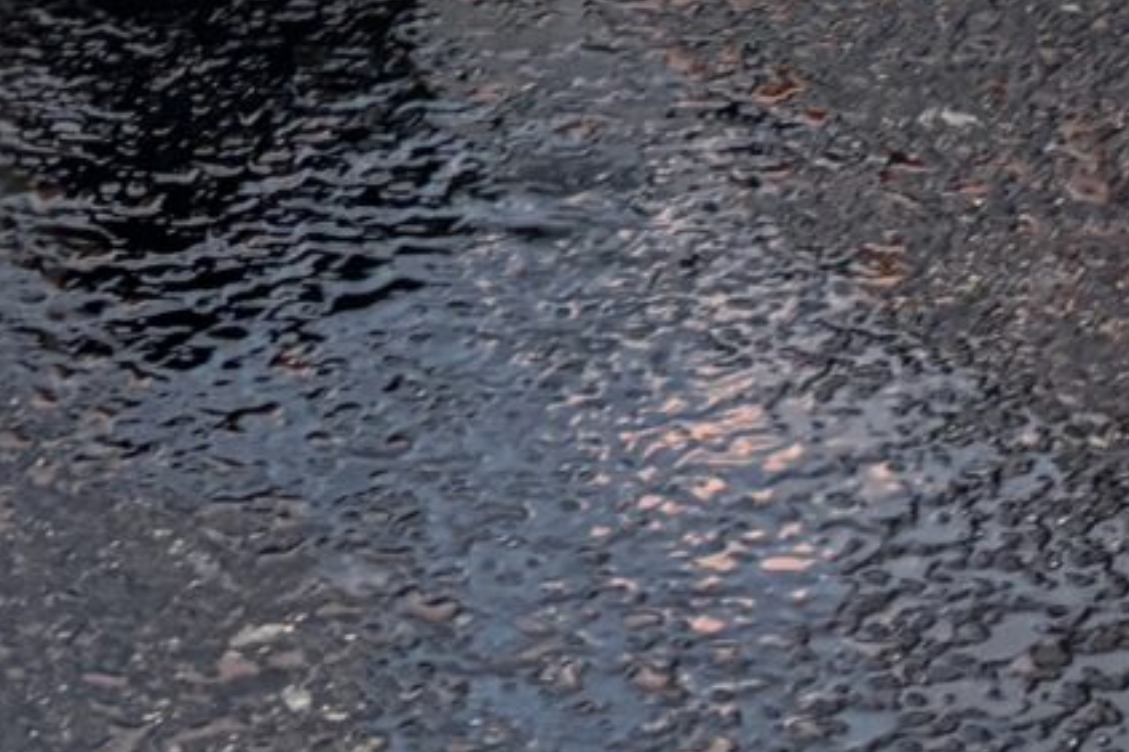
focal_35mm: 164
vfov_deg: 7.4
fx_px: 5141
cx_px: 281
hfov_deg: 12.5
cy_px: -1477
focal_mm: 5.96
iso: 100
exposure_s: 1/121
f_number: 1.6
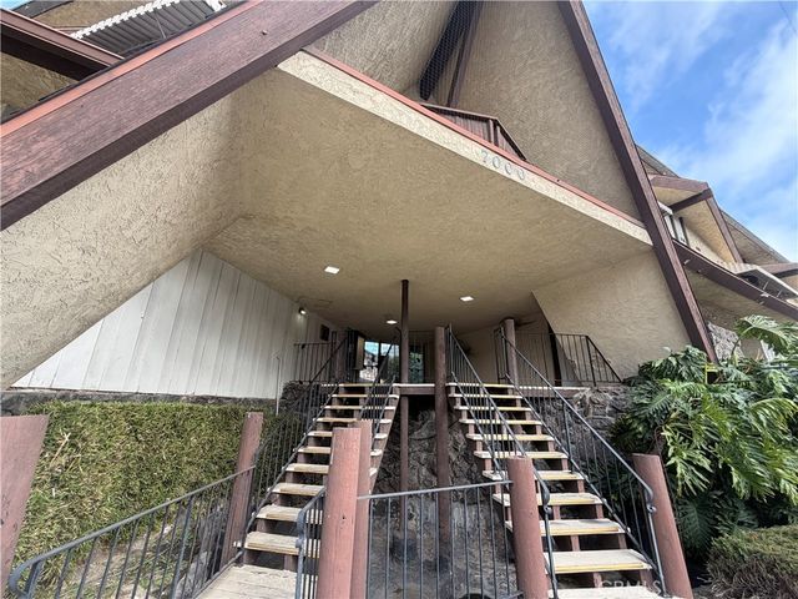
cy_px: 300
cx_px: 399
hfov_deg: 102.1
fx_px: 323
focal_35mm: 14
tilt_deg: +19.5
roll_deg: -1.7
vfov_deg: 85.7
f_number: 2.2
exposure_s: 1/252
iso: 40
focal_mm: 2.22
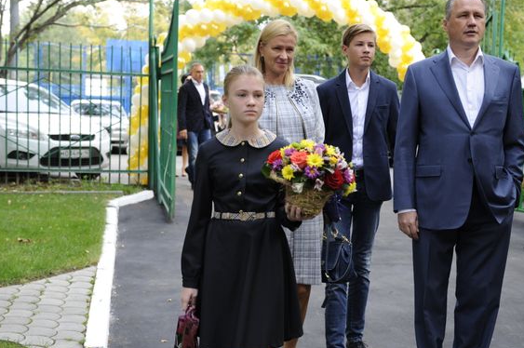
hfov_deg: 35.7
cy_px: 173
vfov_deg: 24.1
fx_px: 814
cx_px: 274
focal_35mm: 56
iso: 320
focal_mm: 45
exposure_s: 1/200
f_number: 3.5
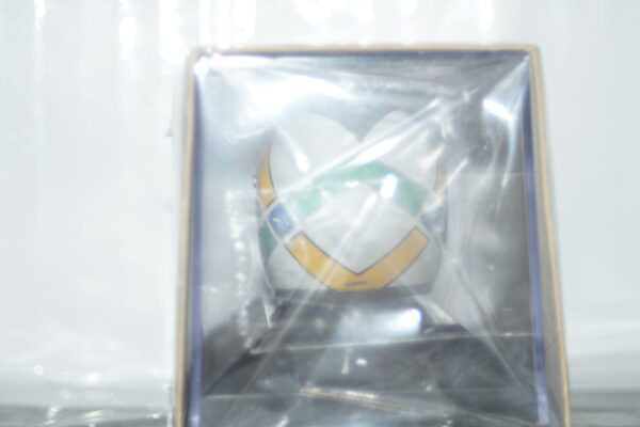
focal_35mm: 120
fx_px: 2133
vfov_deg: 11.4
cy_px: 214
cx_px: 320
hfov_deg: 17.1
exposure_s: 1/60
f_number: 5.6
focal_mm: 80
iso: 320
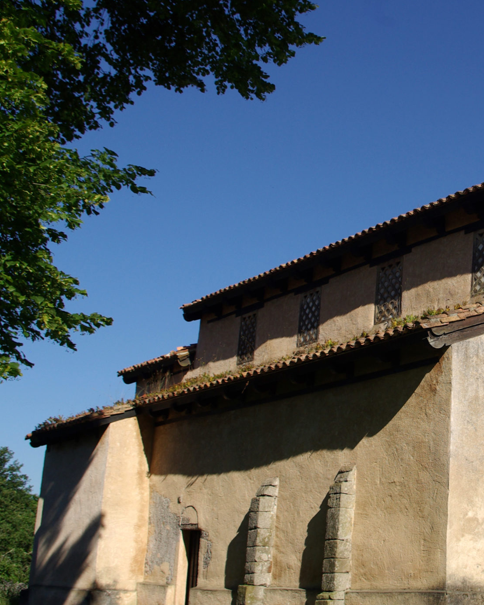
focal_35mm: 56
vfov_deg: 33.8
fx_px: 994
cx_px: 441
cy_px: 318
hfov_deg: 26.4
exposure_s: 1/320
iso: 100
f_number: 8
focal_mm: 21.25
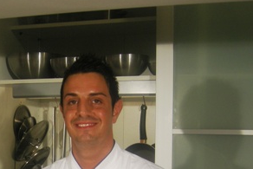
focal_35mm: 82
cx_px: 64
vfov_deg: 16.0
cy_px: 205
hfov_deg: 24.5
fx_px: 577
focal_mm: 7.5
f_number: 2.7
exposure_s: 1/125
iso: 72
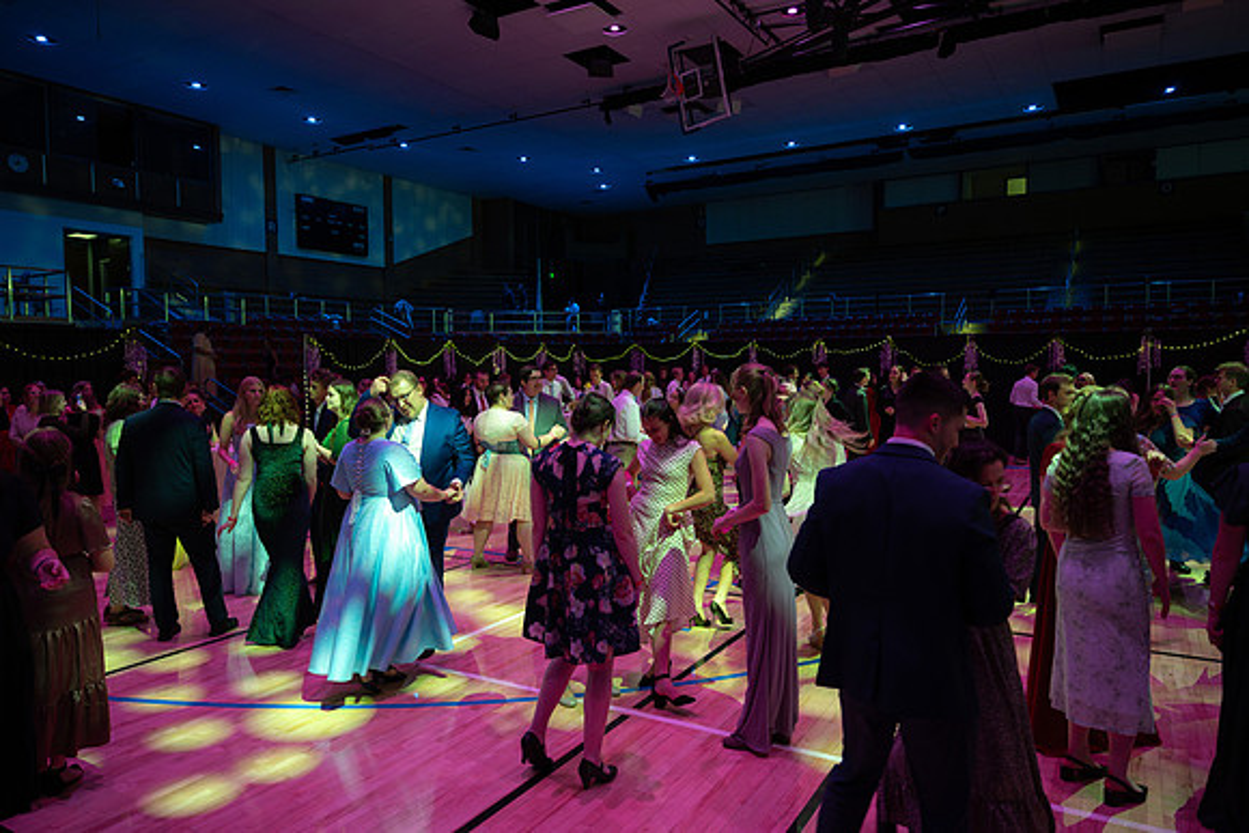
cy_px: 416
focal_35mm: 24
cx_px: 624
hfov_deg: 73.7
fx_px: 833
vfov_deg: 53.2
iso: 1600
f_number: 2.8
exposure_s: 1/100
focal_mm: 24
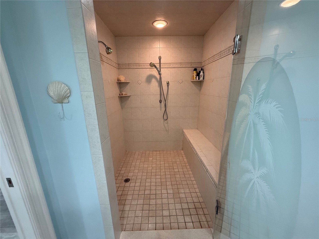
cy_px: 120
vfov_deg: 85.7
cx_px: 160
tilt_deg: -13.7
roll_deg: +0.9
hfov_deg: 102.1
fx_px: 129
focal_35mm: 14
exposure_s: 1/120
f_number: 2.2
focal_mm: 2.22
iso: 320
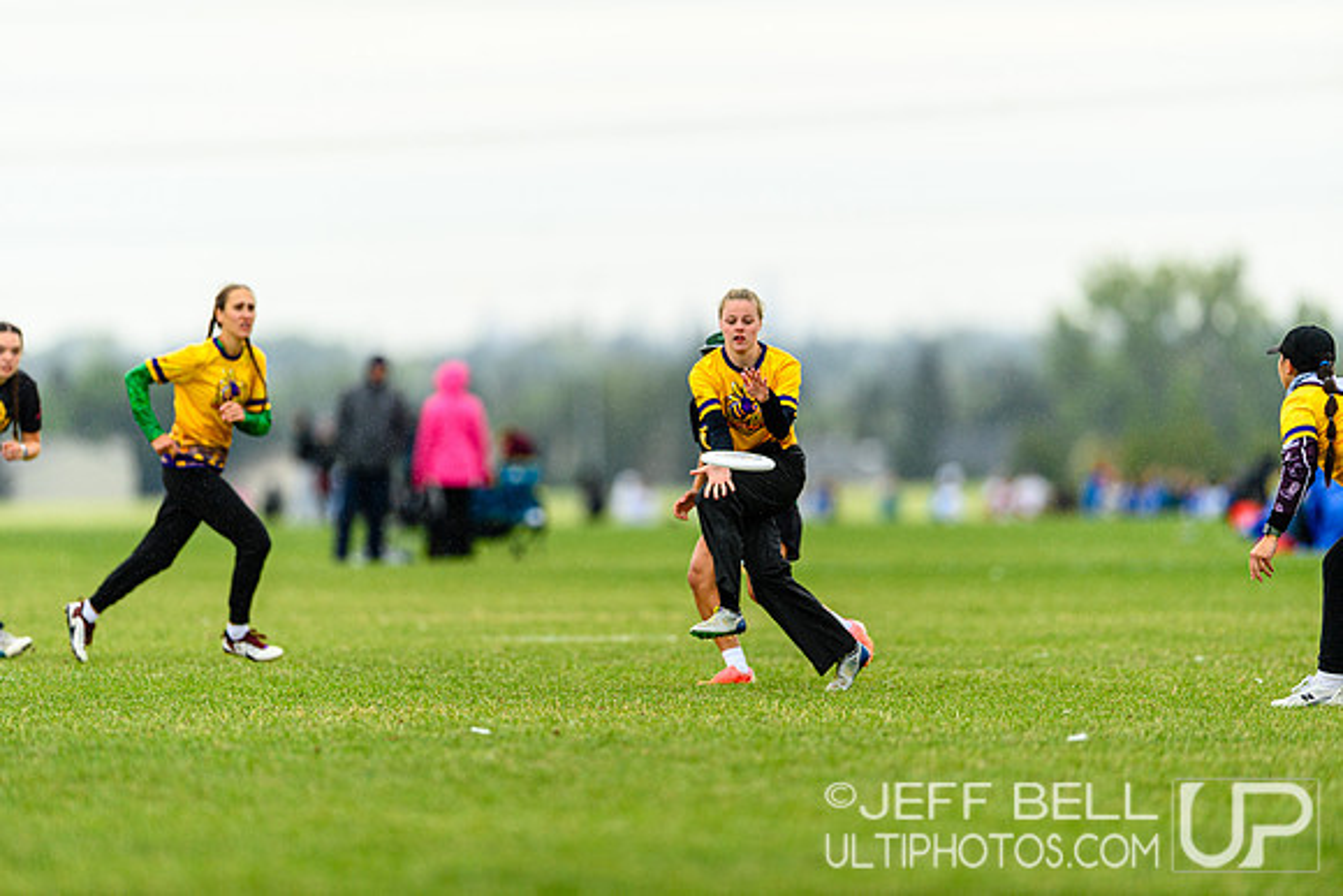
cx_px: 672
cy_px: 448
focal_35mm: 400
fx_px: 14925
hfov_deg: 5.2
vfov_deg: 3.4
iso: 320
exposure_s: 1/1250
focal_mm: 400
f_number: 3.2
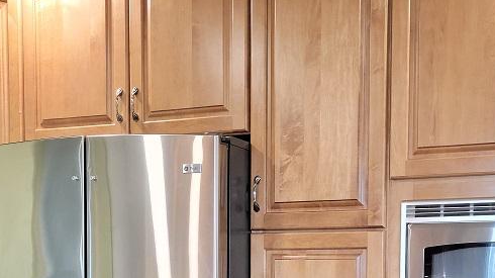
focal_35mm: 72
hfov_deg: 29.4
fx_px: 945
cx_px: 268
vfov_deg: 16.1
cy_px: 322
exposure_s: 1/39
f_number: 2
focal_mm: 5.9
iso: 320
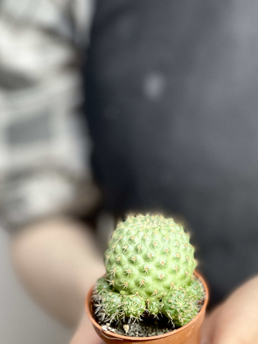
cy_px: 258
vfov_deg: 17.0
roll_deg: +2.9
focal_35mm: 115
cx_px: 163
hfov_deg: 12.9
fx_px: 1143
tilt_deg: -24.2
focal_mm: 7.5
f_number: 2.2
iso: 250
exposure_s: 1/100
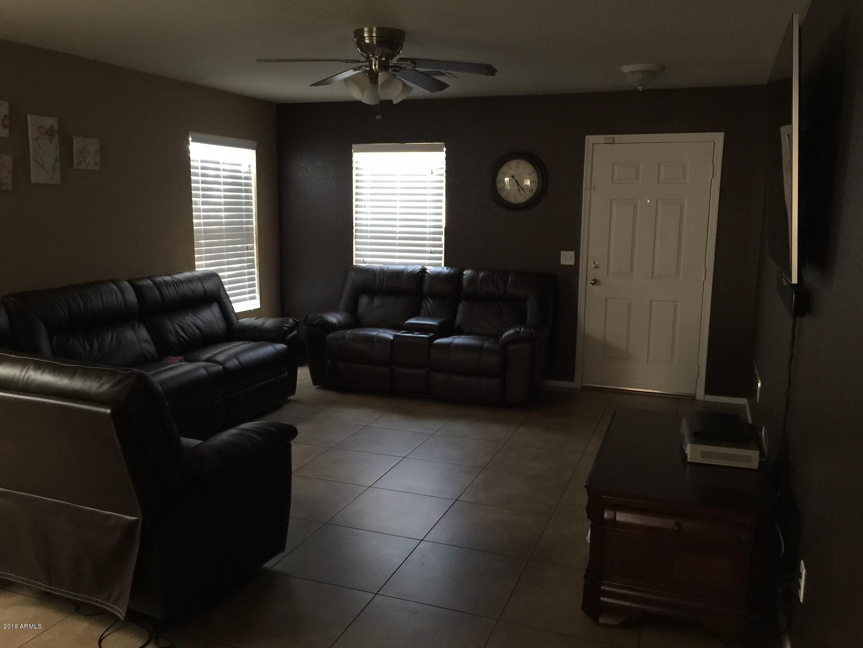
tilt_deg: -10.2
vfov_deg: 48.2
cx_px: 432
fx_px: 723
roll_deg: -1.4
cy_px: 324
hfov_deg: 61.7
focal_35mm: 29
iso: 64
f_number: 2.2
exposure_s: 1/4
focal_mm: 4.15
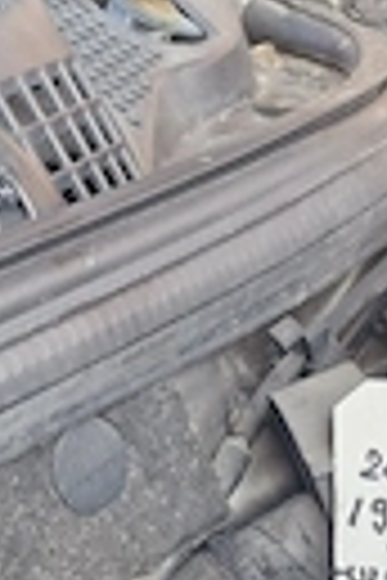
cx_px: 549
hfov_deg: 17.0
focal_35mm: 74
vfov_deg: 22.7
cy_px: 850
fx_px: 1193
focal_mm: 5.54
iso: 200
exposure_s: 1/182
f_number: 1.8
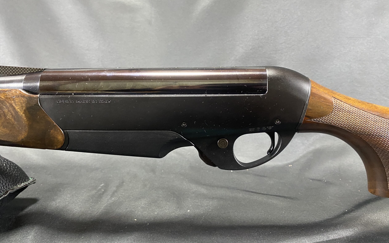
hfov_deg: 66.5
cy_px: 107
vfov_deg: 44.5
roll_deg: -0.4
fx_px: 297
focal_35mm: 28
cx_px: 192
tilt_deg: -5.7
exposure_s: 1/40
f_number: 1.8
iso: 400
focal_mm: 4.25
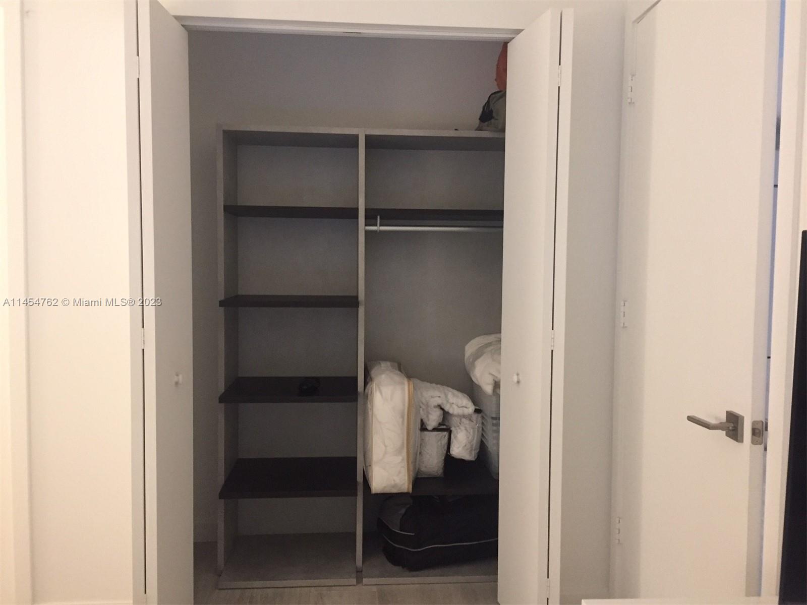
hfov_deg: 61.7
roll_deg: -1.9
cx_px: 404
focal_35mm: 29
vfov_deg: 48.2
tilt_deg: -3.0
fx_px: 676
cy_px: 302
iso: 250
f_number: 2.2
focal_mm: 4.15
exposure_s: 1/24
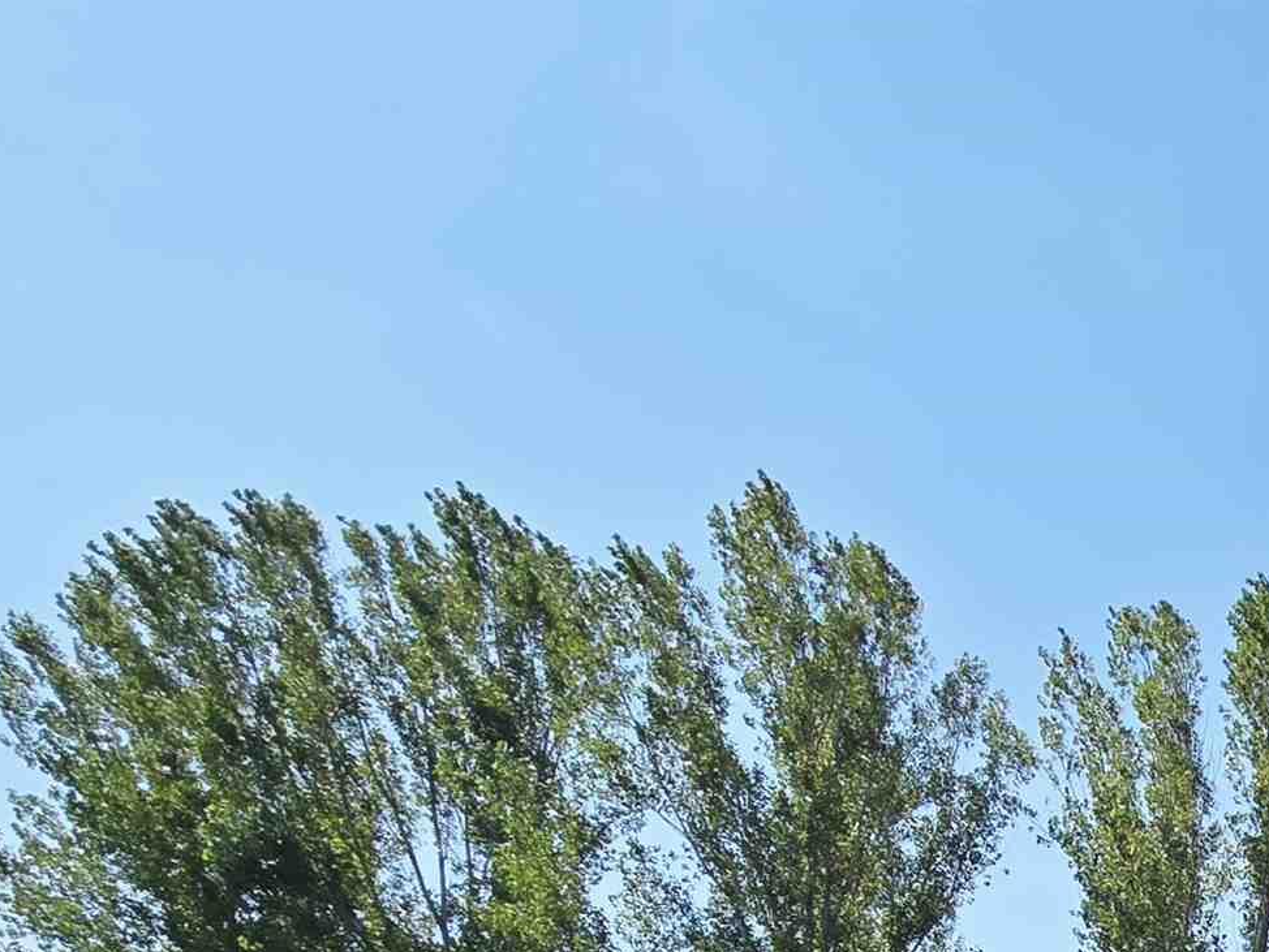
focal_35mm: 41
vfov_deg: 24.9
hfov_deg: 31.7
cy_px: 1499
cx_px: 1746
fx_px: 1503
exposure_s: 1/3333
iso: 50
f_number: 2.2
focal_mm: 2.2
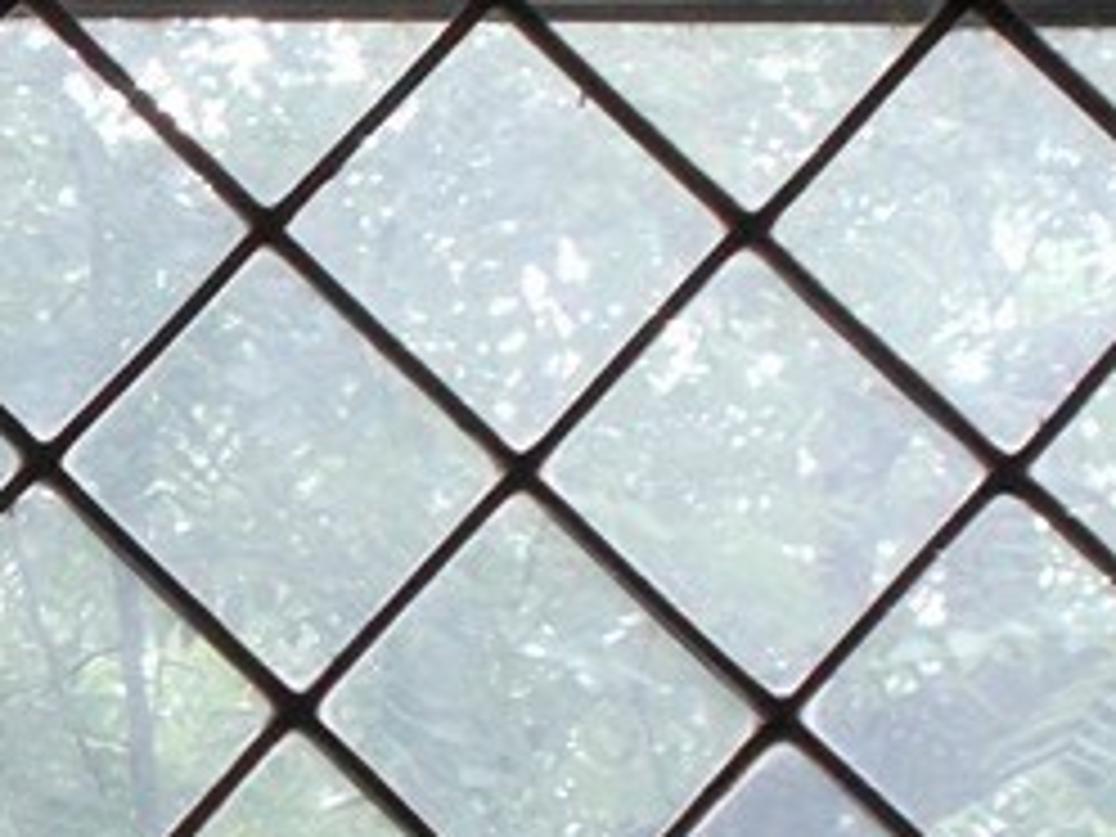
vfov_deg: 8.1
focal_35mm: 182
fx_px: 5868
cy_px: 720
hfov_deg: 10.5
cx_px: -585
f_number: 4.2
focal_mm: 7.9
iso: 125
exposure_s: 1/30
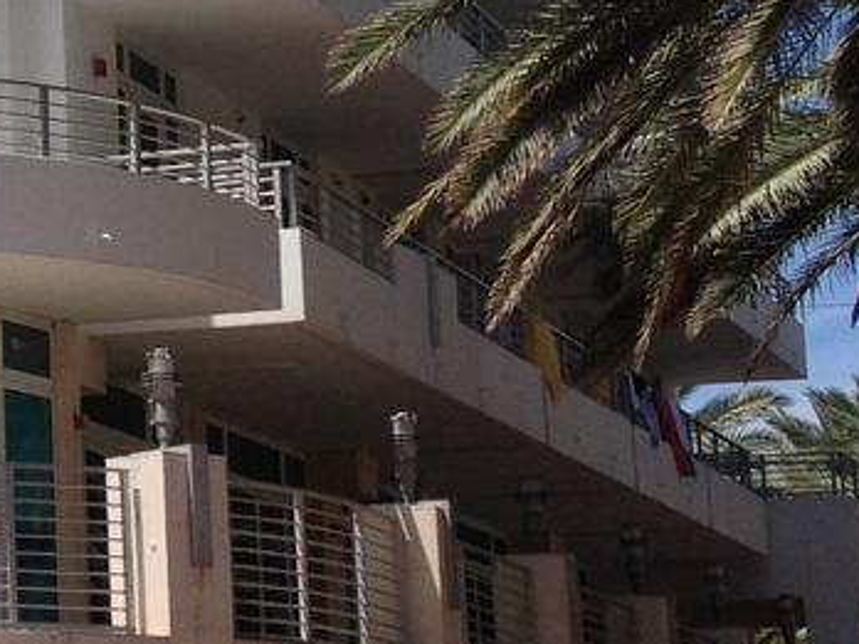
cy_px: -69
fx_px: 3995
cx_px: -272
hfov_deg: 11.9
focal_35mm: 161
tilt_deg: +12.2
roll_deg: +0.6
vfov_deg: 9.1
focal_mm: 4.28
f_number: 2.4
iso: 50
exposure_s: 1/2208
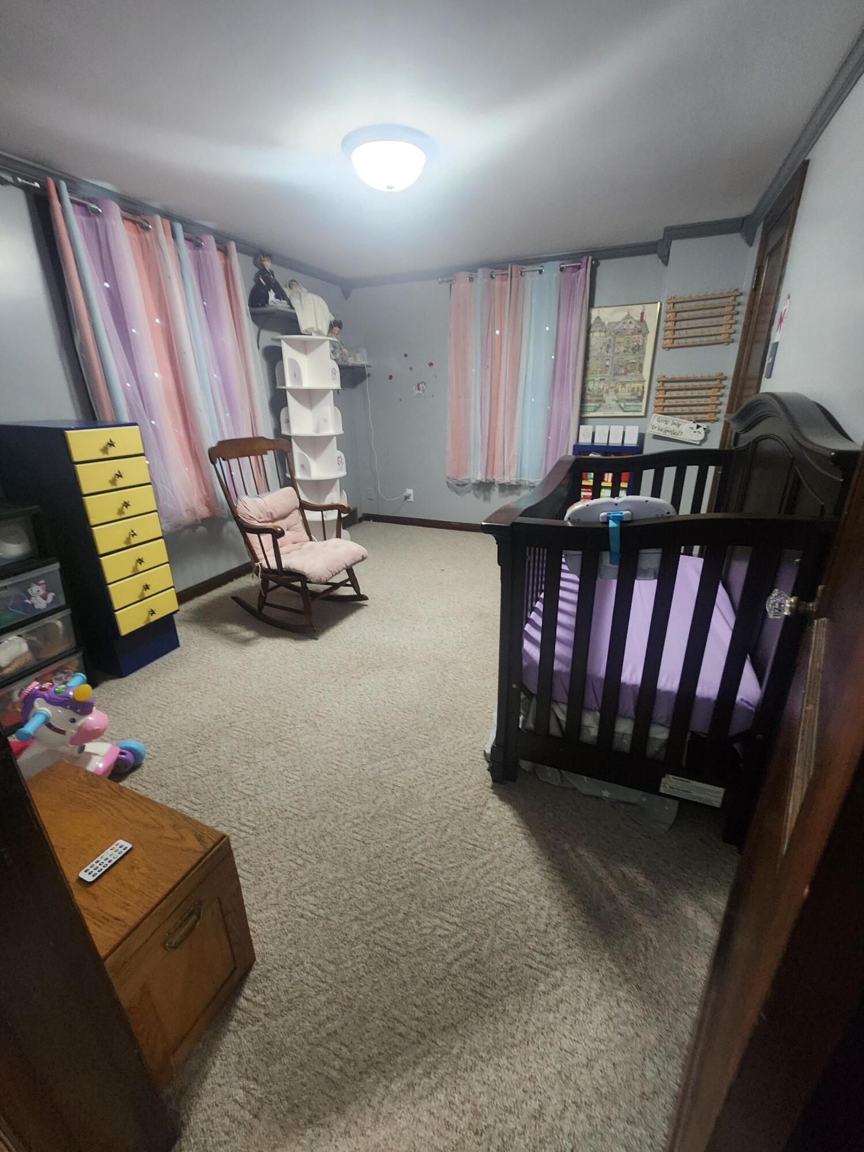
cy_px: 576
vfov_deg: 106.2
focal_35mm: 13
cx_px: 432
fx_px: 433
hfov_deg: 89.9
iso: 500
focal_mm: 2.2
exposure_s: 1/30
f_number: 2.2
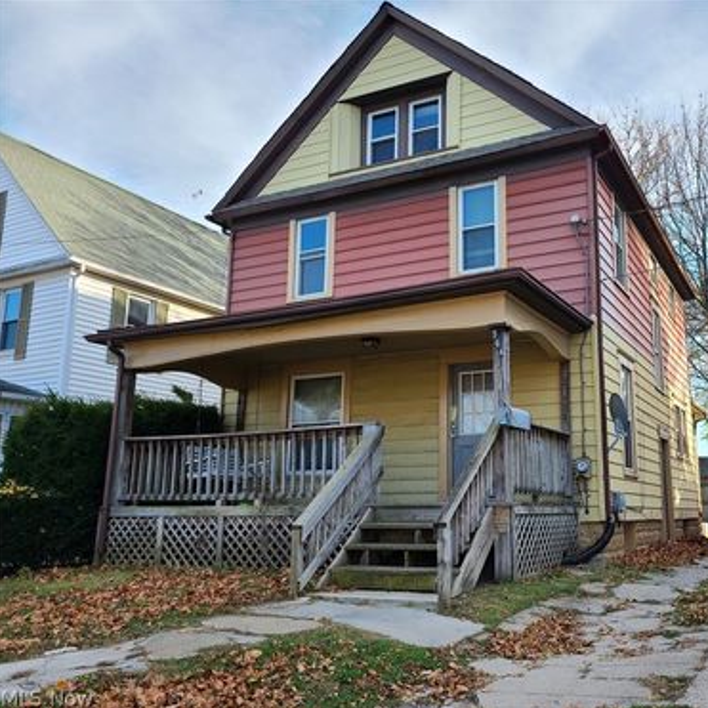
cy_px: 356
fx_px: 717
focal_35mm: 31
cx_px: 473
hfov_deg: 51.5
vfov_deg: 52.5
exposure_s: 1/427
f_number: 1.8
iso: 40
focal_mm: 5.4
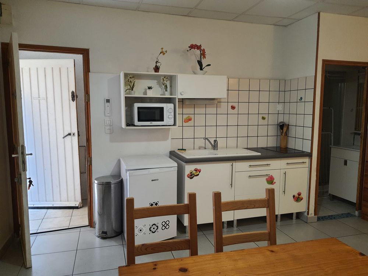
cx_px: 184
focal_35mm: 26
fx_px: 276
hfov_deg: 67.3
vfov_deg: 53.1
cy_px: 138
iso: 200
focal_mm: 4.32
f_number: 1.7
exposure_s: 1/60
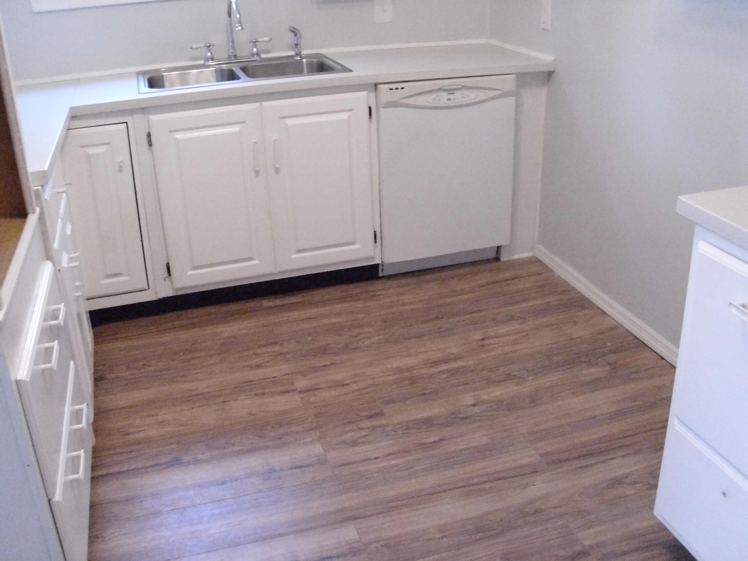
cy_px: 280
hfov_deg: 49.0
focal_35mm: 38
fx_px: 821
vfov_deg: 37.7
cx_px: 374
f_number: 3
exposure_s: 1/60
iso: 800
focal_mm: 6.36
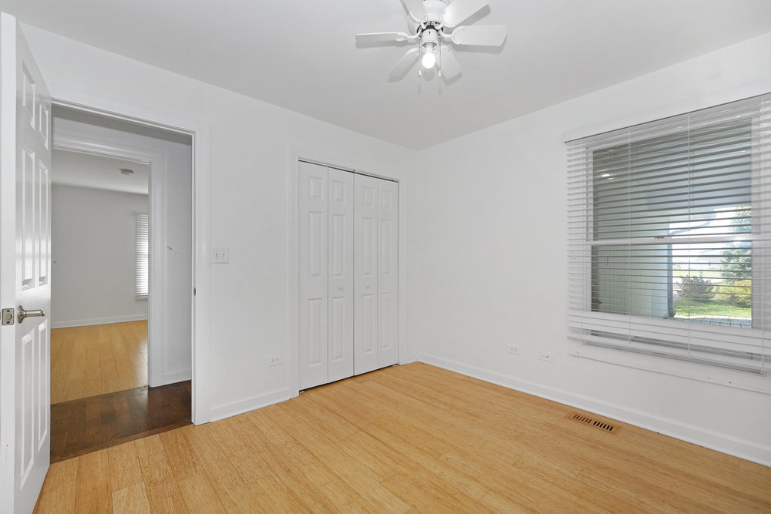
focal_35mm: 15
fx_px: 321
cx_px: 386
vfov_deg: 77.3
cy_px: 257
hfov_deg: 100.4
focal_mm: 10
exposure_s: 1/13
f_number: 4
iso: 200
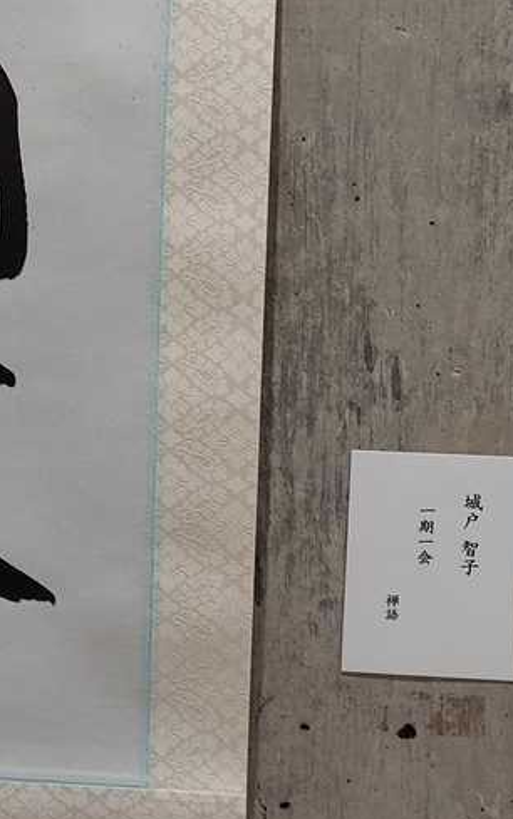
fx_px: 1453
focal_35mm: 65
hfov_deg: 19.3
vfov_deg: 31.1
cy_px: 240
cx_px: -25
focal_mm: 4.6
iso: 80
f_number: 2
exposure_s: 1/100
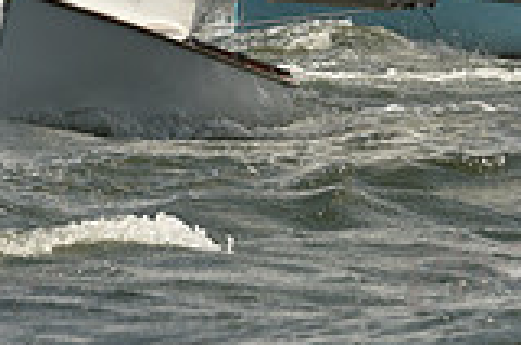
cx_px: 234
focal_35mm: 945
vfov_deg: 1.4
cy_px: -226
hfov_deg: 2.2
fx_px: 13649
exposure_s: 1/1600
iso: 250
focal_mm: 260
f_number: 7.1
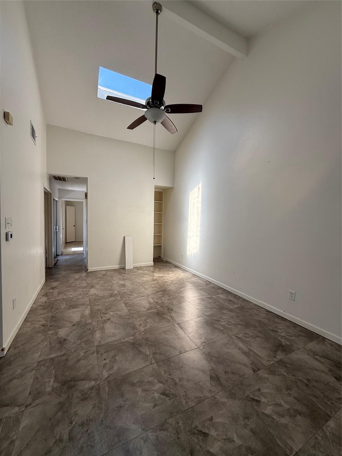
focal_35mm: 14
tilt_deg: -1.0
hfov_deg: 85.7
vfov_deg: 102.1
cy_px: 228
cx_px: 171
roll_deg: -1.4
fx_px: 184
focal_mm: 2.22
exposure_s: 1/138
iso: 64
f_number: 2.2
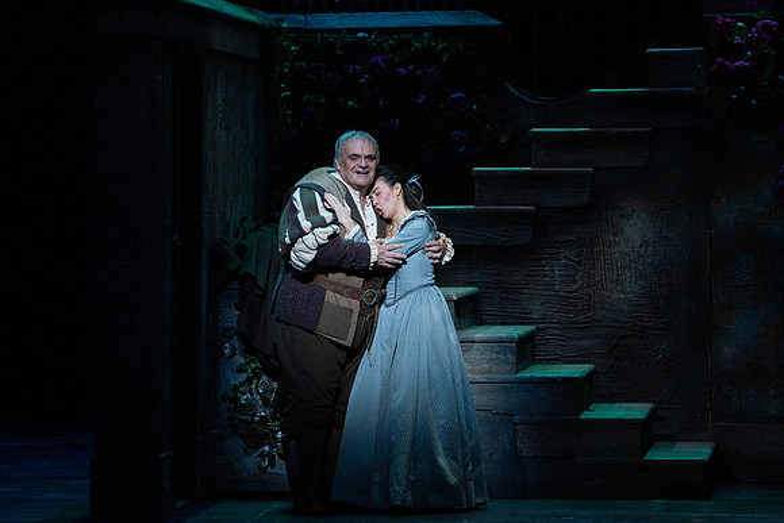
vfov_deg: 6.1
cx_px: 376
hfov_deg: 9.1
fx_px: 4911
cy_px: 257
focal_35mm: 225
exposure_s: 1/200
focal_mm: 200
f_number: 6.3
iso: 5000
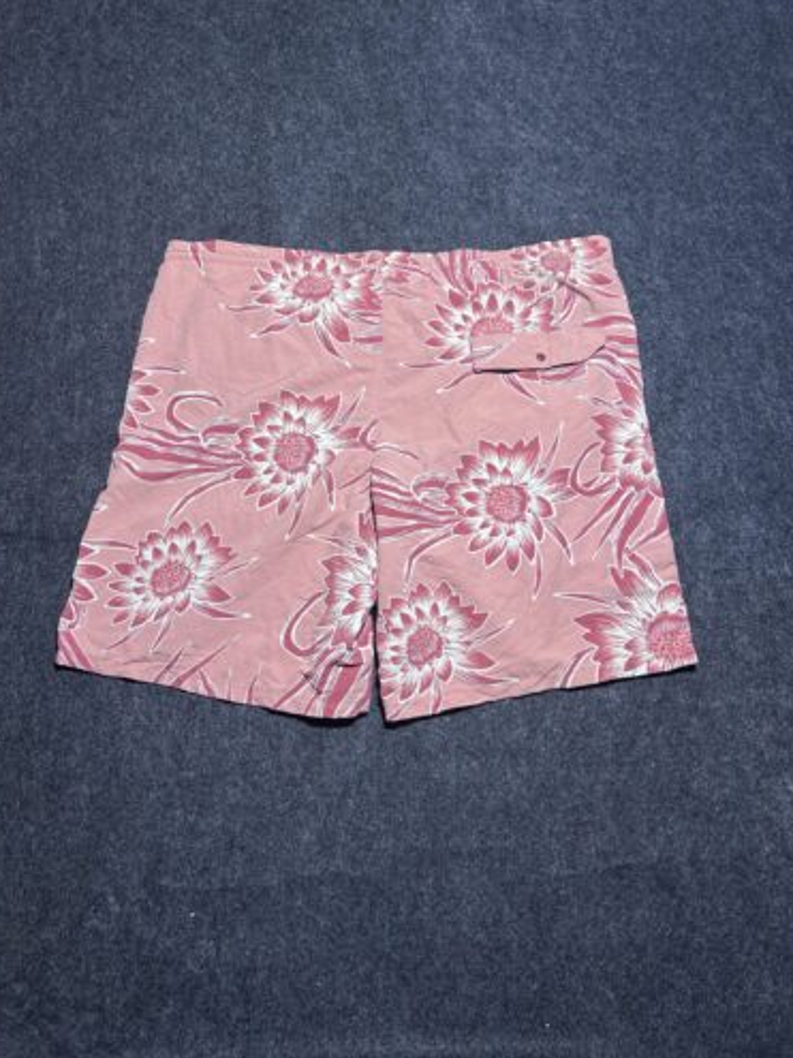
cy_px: 499
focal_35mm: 28
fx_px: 856
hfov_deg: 49.7
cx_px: 400
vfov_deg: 63.4
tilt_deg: -56.0
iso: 80
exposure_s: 1/100
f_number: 1.5
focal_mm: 5.7
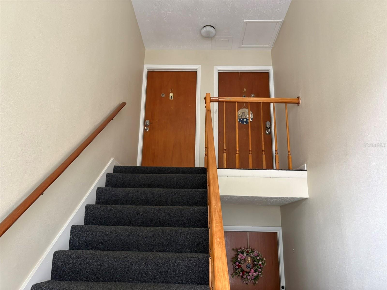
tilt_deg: +15.6
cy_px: 145
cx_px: 194
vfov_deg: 53.1
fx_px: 291
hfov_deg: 67.3
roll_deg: -0.9
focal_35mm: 26
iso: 250
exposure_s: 1/60
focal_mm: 5.96
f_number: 1.6
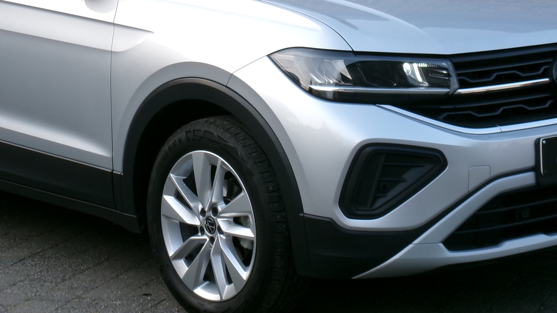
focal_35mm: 118
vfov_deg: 10.2
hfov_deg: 18.1
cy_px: 8
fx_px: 1743
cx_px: 238
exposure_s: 1/125
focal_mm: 11.5
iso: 131
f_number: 5.2
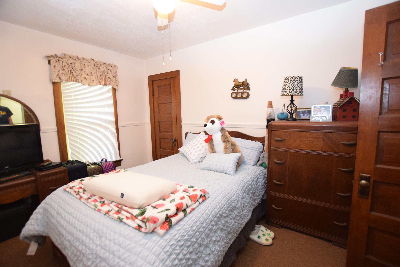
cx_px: 200
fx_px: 167
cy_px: 134
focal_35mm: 15
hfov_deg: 100.3
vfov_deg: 77.4
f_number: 3.5
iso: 2000
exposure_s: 1/60
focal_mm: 10
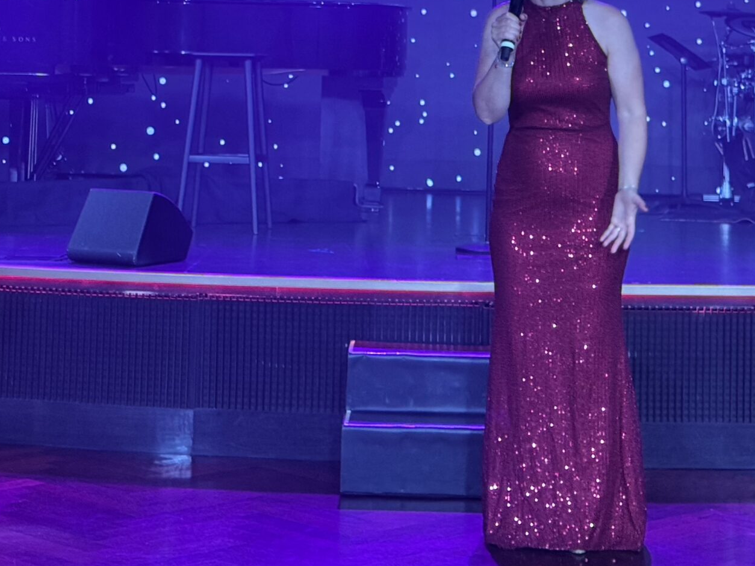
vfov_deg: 14.9
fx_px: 2137
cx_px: 453
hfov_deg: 20.0
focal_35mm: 98
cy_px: 10
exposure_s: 1/50
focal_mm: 6.76
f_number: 1.78
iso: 250
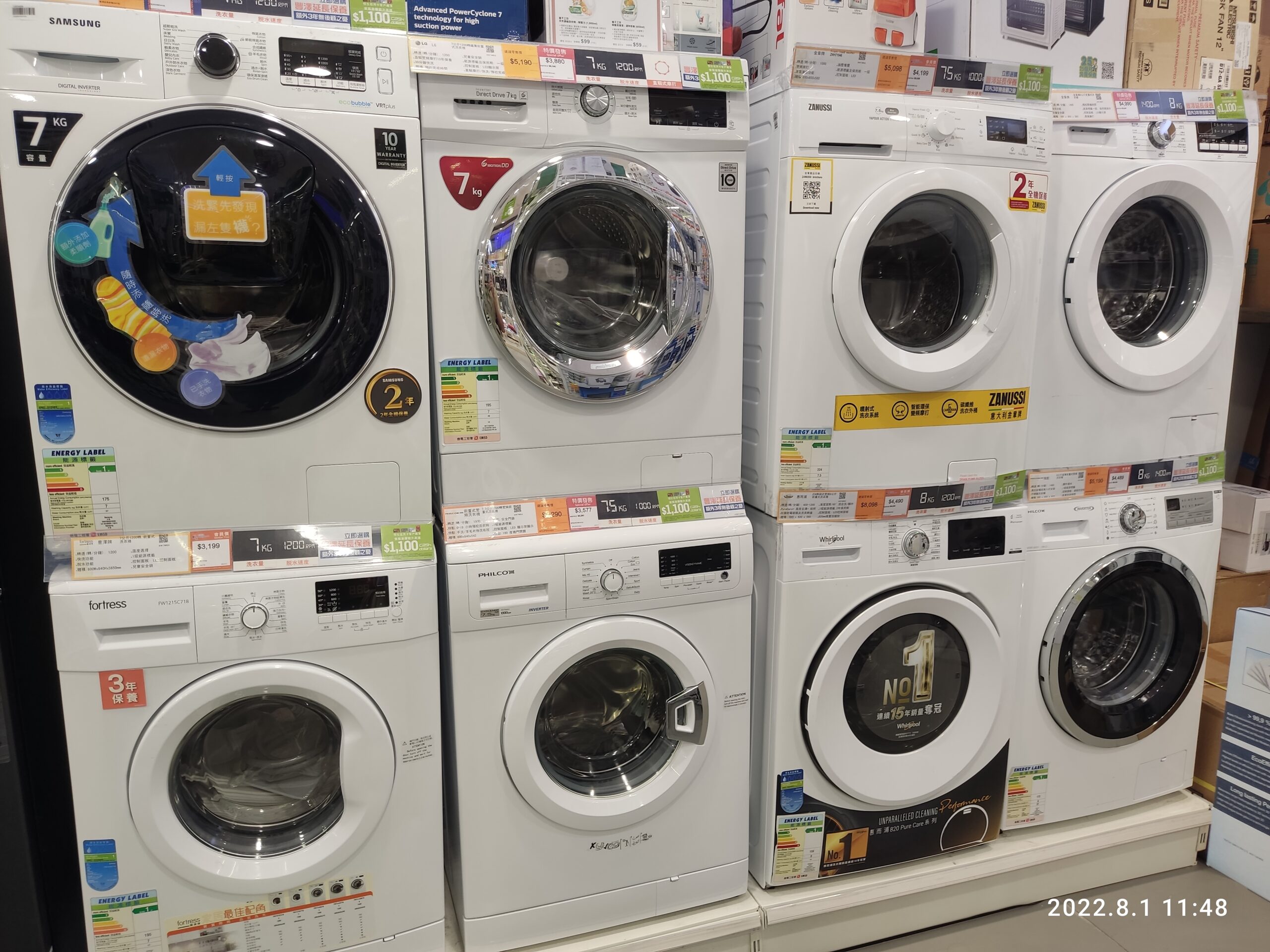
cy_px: 476
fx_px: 917
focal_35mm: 25
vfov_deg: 54.9
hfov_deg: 69.4
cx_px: 635
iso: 120
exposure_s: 1/50
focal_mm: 4.71
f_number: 1.79
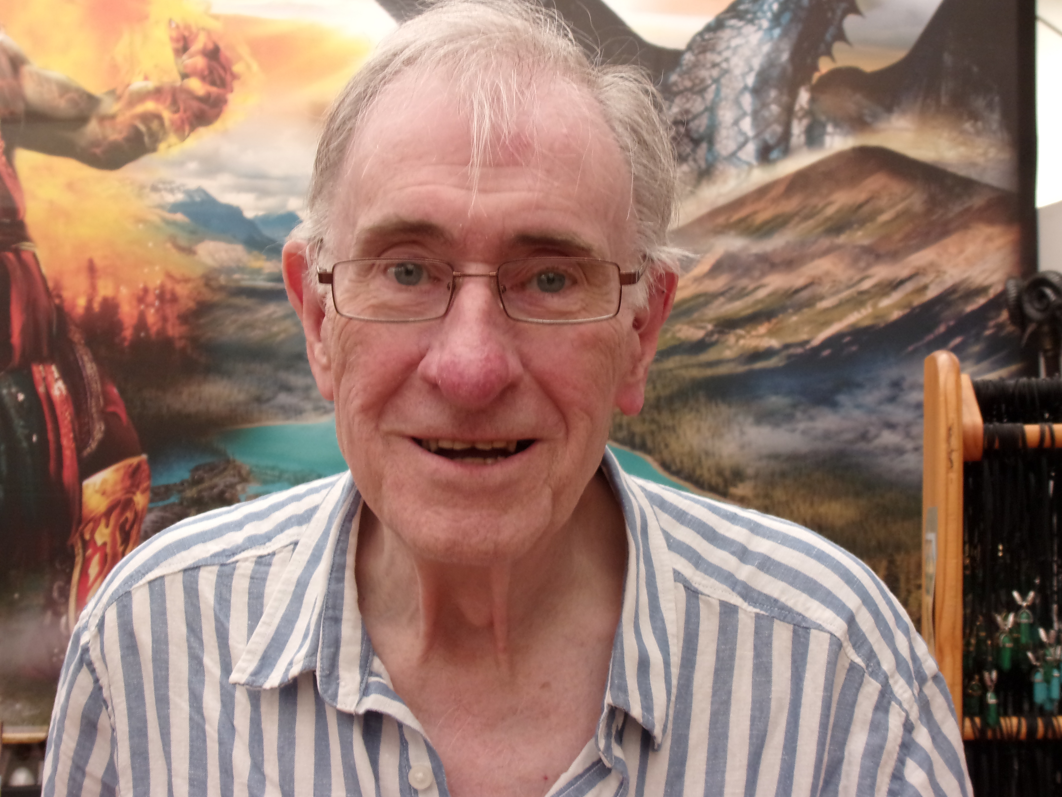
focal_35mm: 59
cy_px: 387
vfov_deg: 24.8
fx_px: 1810
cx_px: 505
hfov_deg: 32.7
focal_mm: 9.8
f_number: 4.3
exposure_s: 1/34
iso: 112
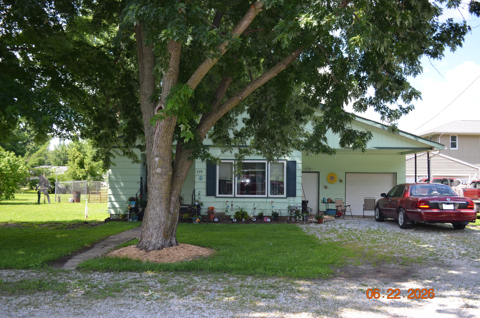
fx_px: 399
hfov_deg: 62.0
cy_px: 159
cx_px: 240
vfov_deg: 43.4
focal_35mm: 30
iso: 100
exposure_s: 1/200
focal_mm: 20
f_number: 5
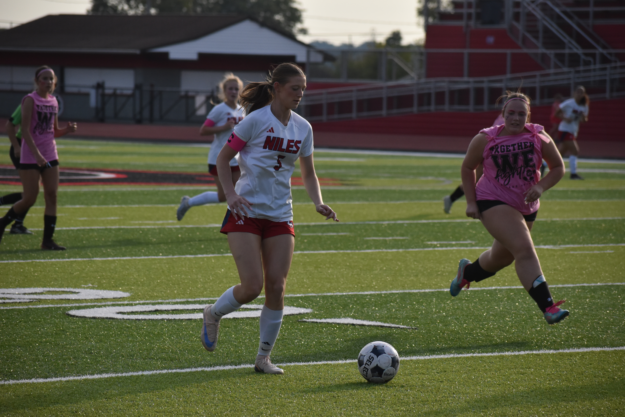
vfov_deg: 6.8
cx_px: 312
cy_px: 208
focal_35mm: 202
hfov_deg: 10.2
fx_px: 3515
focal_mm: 135
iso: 1000
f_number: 5
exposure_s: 1/4000
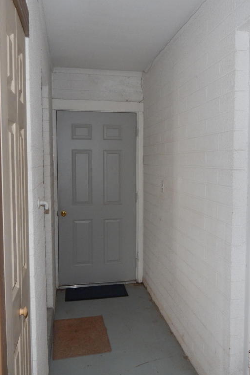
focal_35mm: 35
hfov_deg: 37.6
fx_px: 365
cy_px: 188
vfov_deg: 54.4
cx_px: 156
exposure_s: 1/30
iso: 200
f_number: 3.1
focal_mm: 4.5
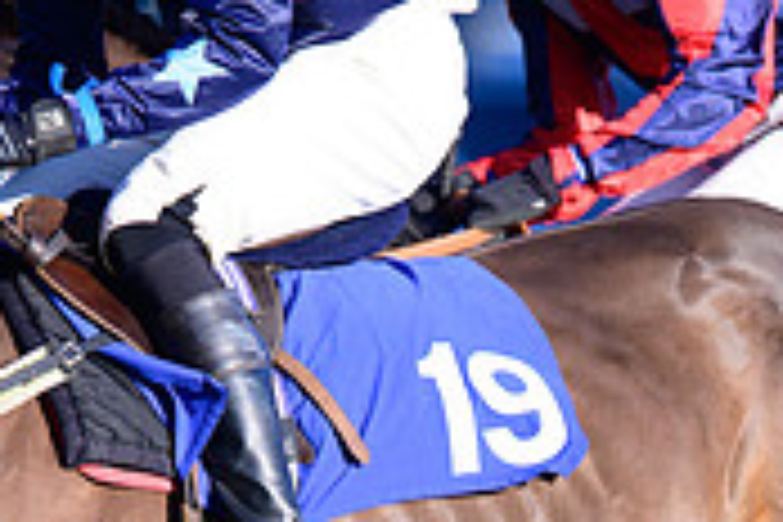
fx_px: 28947
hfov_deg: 1.5
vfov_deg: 1.0
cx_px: 387
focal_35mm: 1331
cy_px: 342
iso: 400
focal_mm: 400
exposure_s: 1/2000
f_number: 5
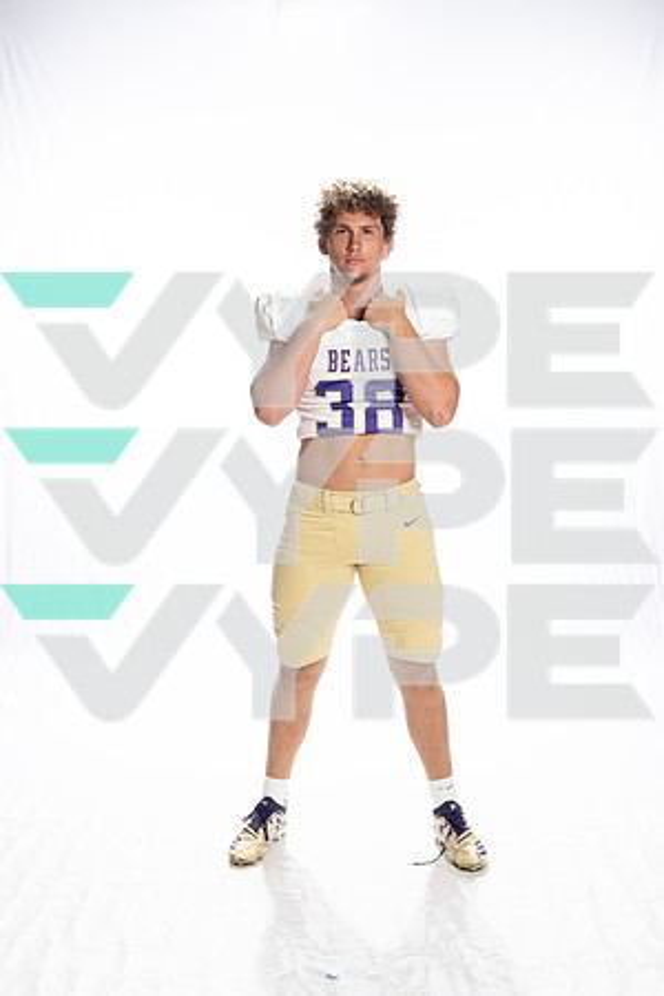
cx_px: 332
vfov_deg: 39.6
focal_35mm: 50
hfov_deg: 27.0
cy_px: 498
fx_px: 1383
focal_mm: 50
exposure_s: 1/250
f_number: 8
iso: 800
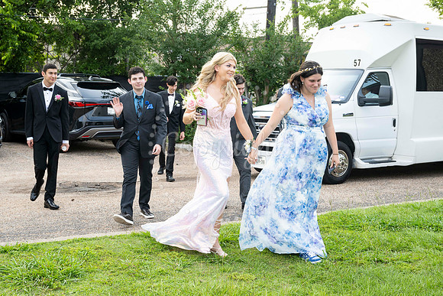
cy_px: 148
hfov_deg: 40.3
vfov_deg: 27.5
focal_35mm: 49
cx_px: 222
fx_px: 603
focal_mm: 49
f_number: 7.1
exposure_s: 1/200
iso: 500
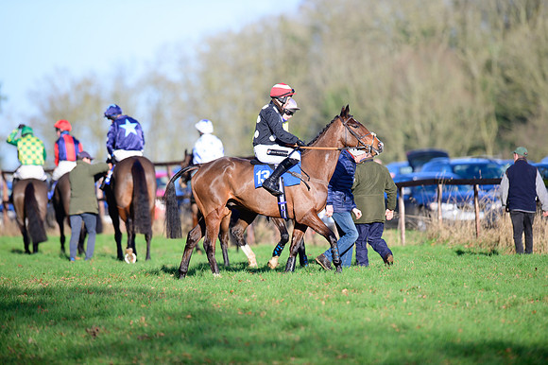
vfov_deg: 3.4
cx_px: 274
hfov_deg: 5.2
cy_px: 182
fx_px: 6085
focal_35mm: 400
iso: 400
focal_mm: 400
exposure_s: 1/2000
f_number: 5
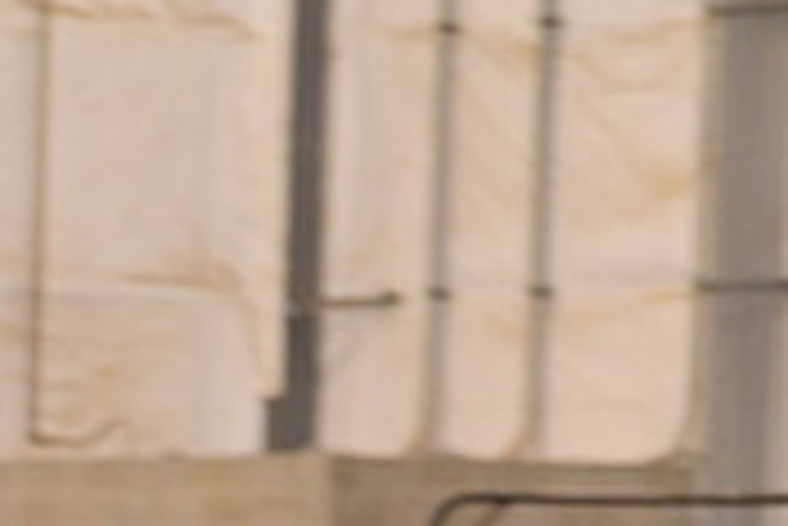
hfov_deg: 3.1
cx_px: -500
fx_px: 14546
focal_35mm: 664
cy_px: 852
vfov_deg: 2.1
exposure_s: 1/250
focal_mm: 200
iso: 1600
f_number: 3.5
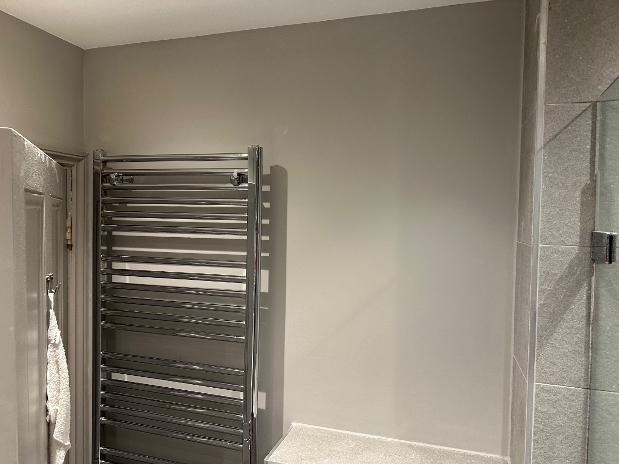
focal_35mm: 24
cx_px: 310
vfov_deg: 56.8
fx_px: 429
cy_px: 232
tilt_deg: -2.3
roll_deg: +0.8
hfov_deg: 71.6
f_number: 1.78
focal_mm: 6.86
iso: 320
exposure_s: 1/50
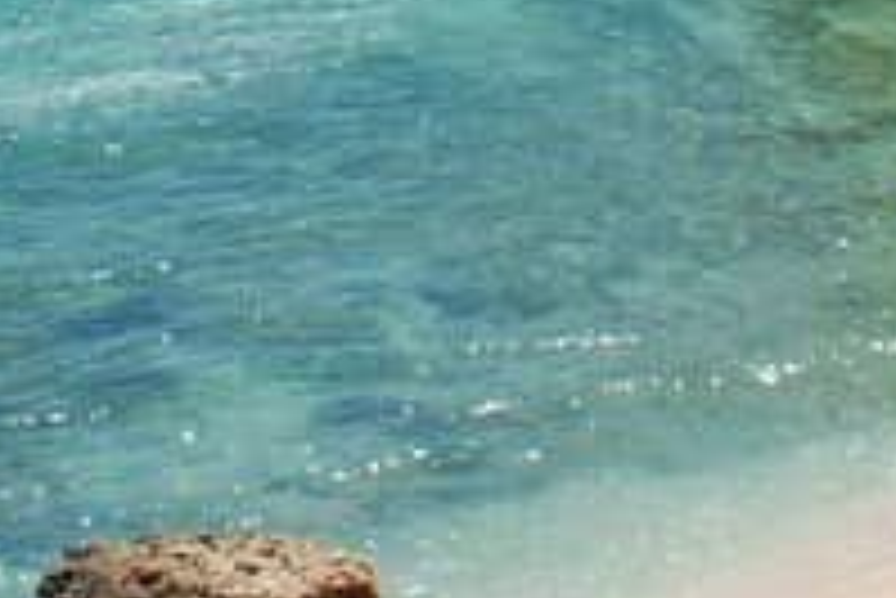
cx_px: 738
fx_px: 5006
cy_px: -870
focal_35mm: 201
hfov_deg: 10.2
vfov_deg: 6.5
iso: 100
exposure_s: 1/200
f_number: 7.1
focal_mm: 26
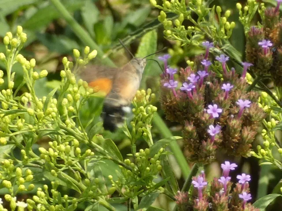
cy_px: 106
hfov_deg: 9.4
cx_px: 141
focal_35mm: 211
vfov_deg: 7.0
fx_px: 1719
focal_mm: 37.8
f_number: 5.5
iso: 80
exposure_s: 1/100
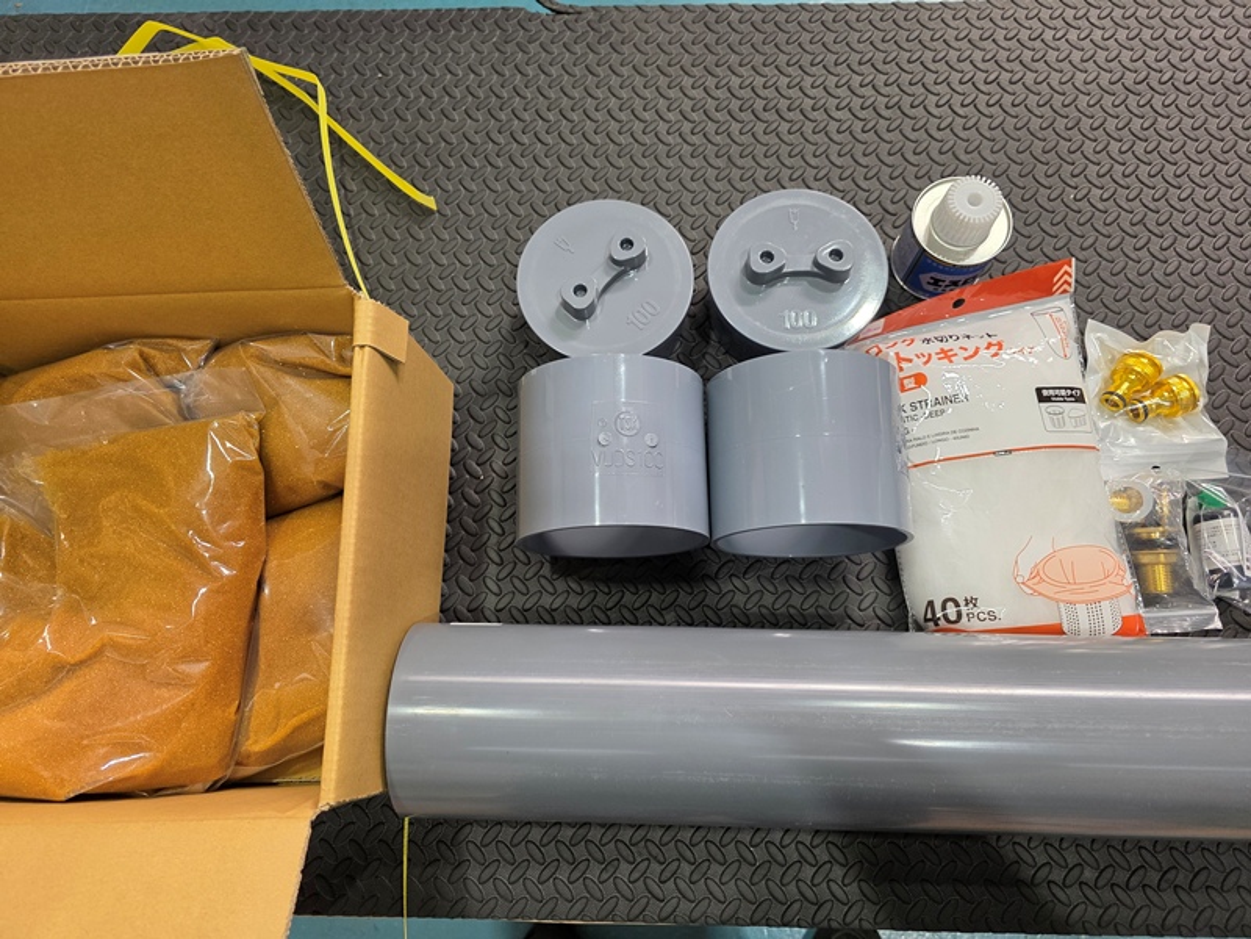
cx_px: 626
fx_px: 831
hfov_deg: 73.9
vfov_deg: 58.9
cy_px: 470
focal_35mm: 23
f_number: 1.7
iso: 125
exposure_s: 1/180
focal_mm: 6.3
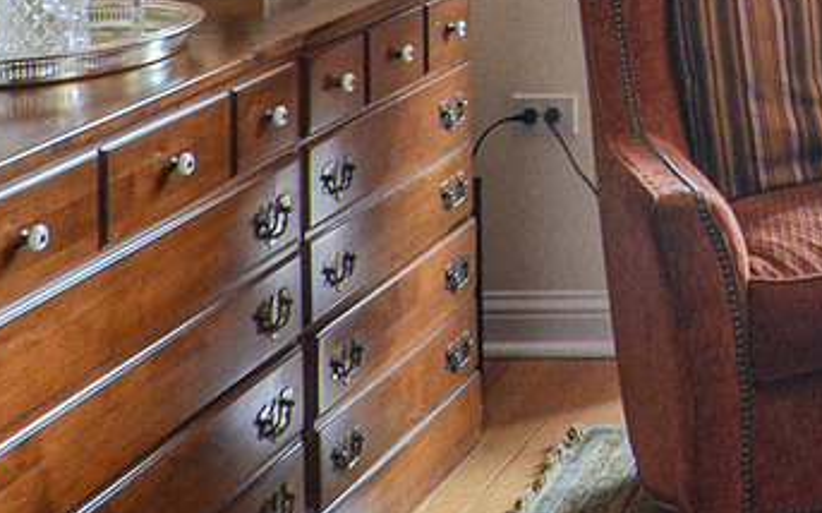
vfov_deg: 13.0
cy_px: -295
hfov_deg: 19.5
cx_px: 1195
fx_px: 2114
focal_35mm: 94
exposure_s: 1/80
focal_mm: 13
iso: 400
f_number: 4.5
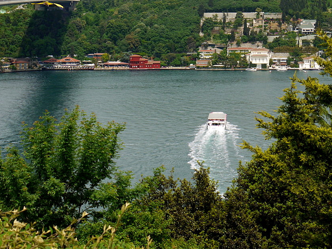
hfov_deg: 18.2
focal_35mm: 108
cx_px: 190
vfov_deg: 13.7
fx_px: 1036
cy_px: 62
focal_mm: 35
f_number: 7.1
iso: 100
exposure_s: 1/160
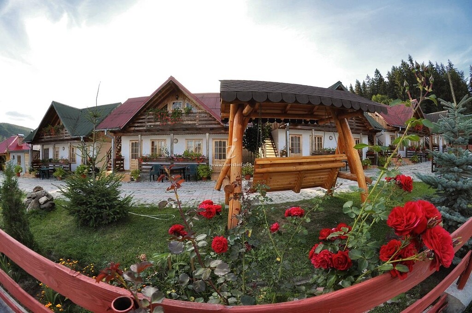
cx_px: 236
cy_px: 156
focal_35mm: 12
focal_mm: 8
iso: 400
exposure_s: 1/250
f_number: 6.3
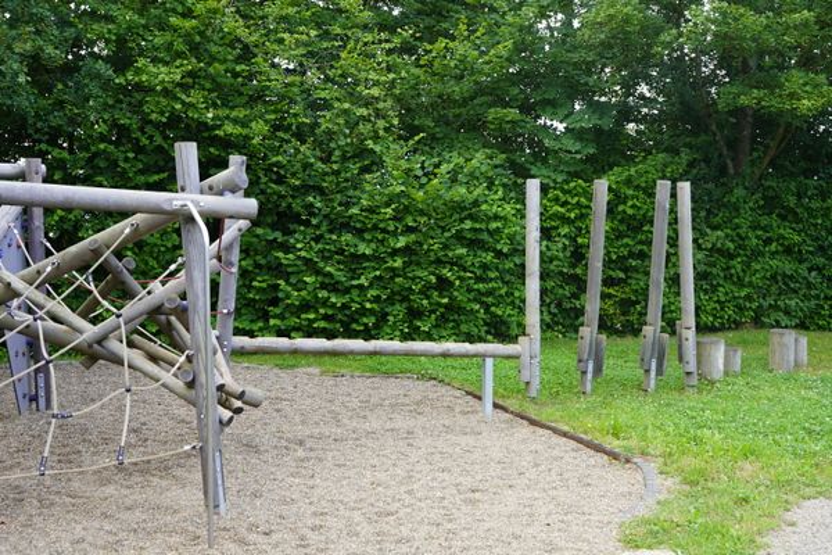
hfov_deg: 46.4
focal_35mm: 42
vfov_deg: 31.9
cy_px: 278
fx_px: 971
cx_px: 416
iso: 100
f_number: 4.5
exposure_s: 1/80
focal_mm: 28
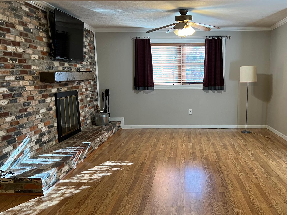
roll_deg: +0.5
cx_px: 184
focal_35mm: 36
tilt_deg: -10.8
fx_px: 298
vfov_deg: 39.5
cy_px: 129
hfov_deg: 50.7
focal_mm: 5.7
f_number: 1.5
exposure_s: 1/60
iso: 125
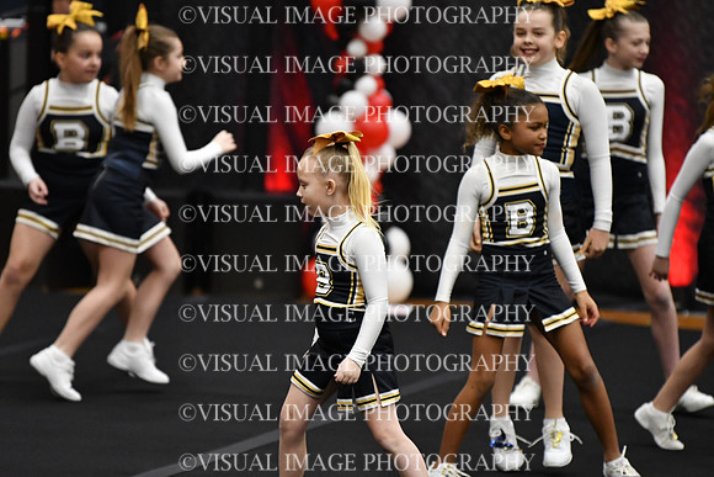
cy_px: 238
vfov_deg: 4.8
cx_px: 357
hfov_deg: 7.2
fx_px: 5654
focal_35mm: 285
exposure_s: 1/800
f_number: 2.8
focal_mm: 190
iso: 4000
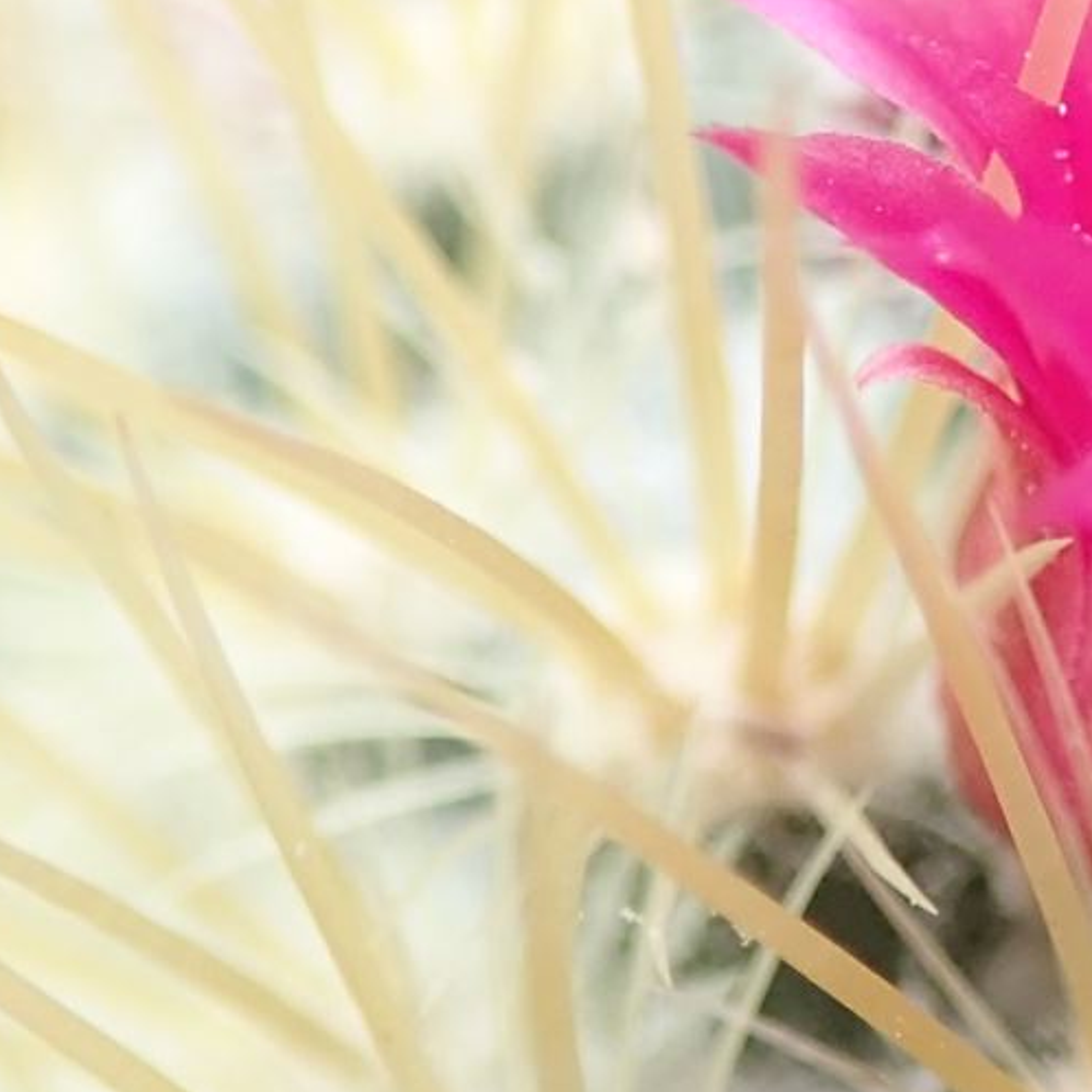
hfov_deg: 12.1
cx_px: 1221
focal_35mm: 142
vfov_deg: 12.3
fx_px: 5068
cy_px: 395
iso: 200
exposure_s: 1/160
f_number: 2.8
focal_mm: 7.34
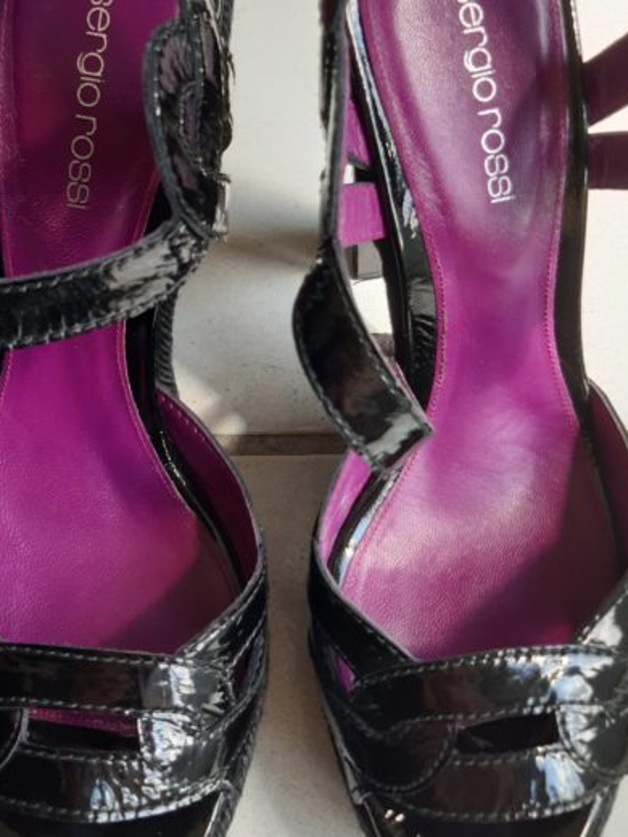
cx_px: 272
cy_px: 361
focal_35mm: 40
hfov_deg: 35.9
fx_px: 968
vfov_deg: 46.7
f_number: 1.7
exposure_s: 1/176
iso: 40
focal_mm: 3.92
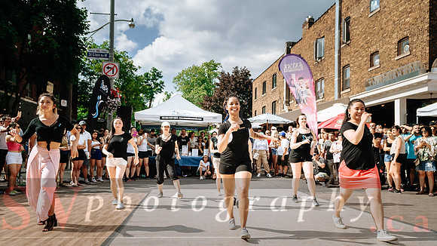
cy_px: 140
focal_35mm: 27
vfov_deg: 43.0
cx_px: 218
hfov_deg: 70.1
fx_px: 311
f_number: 4
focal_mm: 17
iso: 100
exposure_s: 1/1250
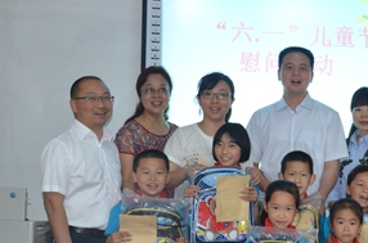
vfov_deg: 14.7
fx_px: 937
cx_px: 315
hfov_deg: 21.8
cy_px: 199
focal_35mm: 92
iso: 1600
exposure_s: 1/60
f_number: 5.6
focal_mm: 35
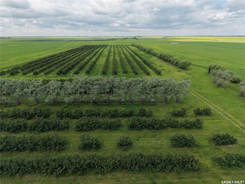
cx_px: 122
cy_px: 92
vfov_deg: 56.8
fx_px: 170
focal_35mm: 24
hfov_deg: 71.6
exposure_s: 1/5000
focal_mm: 8.67
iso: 400
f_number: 1.8
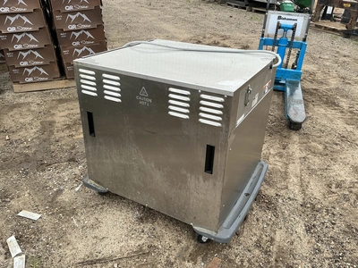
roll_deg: -1.2
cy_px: 134
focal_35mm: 28
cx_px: 179
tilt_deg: -28.8
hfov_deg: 63.4
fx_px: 290
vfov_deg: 49.7
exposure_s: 1/185
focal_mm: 3
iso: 20
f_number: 1.8
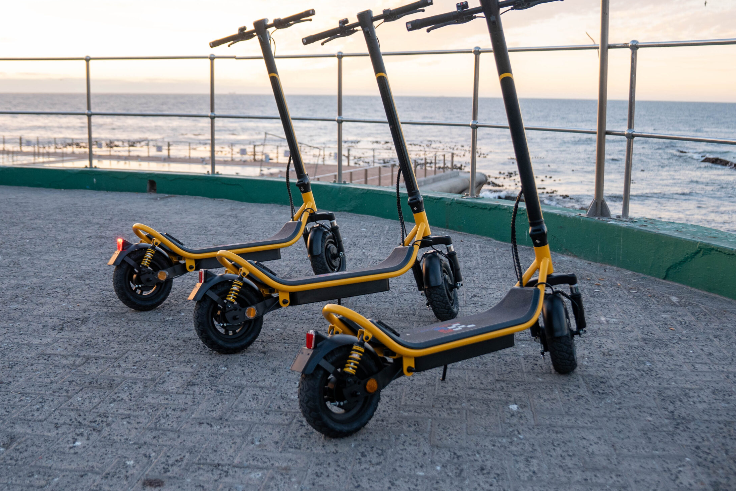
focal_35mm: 42
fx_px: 859
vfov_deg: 31.9
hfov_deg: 46.4
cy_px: 212
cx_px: 385
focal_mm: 24
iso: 400
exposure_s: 1/200
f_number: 2.8
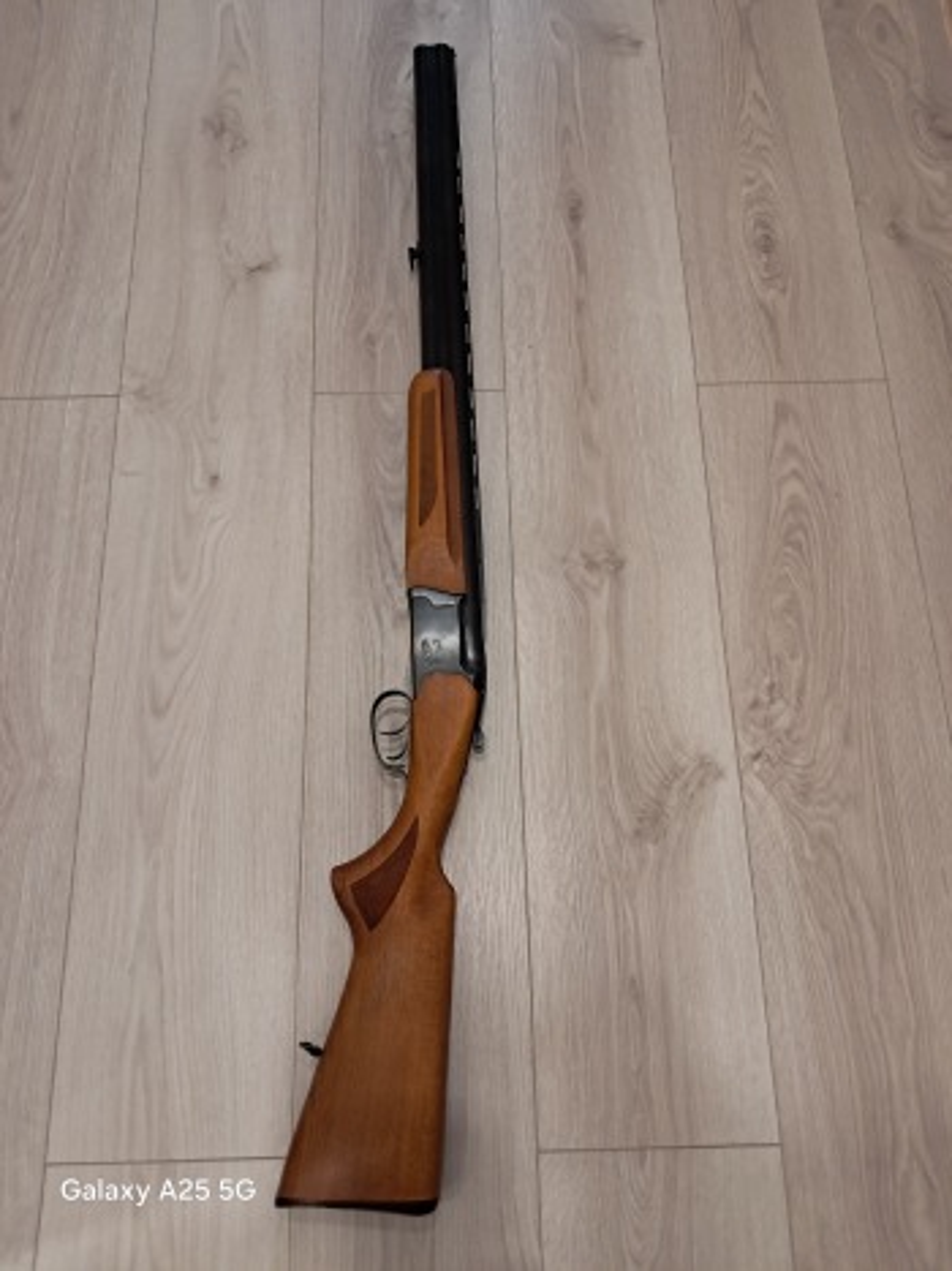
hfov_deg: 51.3
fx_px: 991
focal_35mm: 27
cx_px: 476
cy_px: 636
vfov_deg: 65.3
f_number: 1.8
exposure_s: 1/60
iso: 320
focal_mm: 4
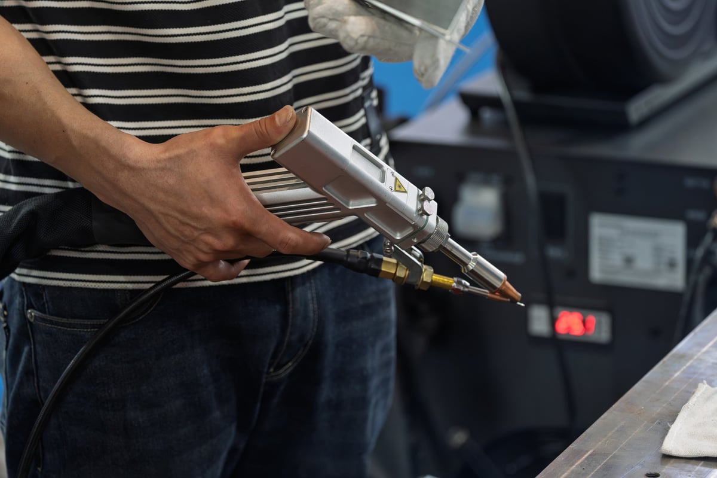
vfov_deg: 11.4
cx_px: 358
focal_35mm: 120
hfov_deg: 17.1
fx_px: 2389
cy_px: 239
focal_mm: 120
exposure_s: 1/250
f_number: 4
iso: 5000
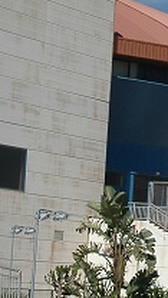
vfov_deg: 12.6
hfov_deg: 7.1
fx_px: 1338
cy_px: 38
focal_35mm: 169
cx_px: 218
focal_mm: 28
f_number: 5.6
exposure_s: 1/2000
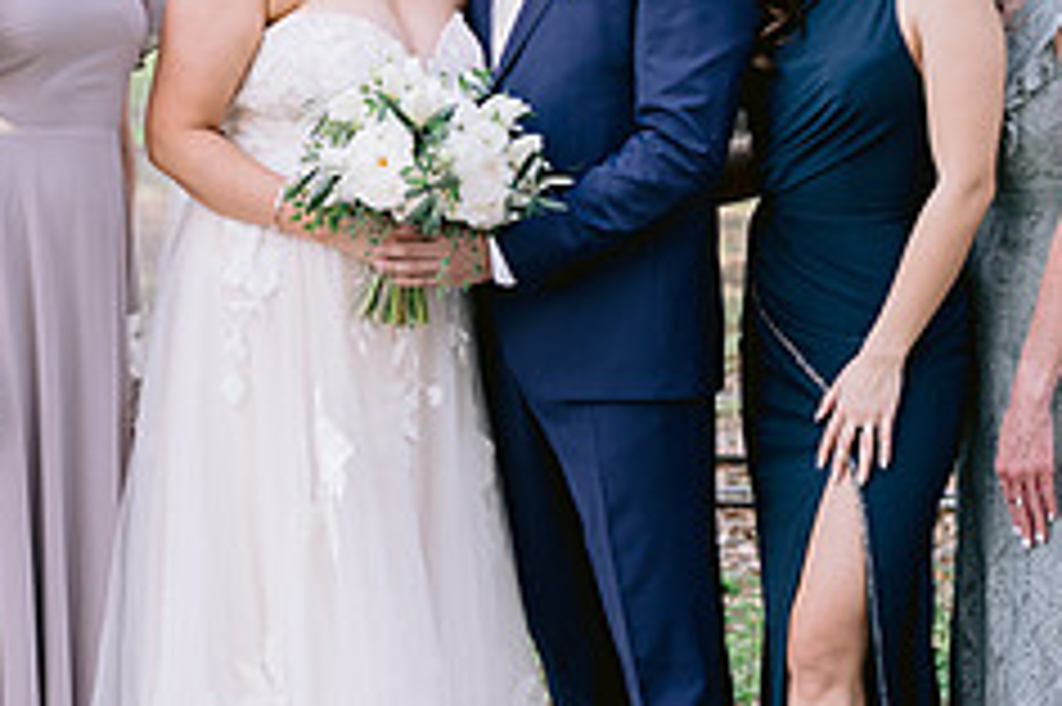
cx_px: 414
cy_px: 303
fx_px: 3921
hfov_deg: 15.4
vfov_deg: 10.3
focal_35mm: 133
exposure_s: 1/320
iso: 400
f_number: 2.8
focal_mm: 50
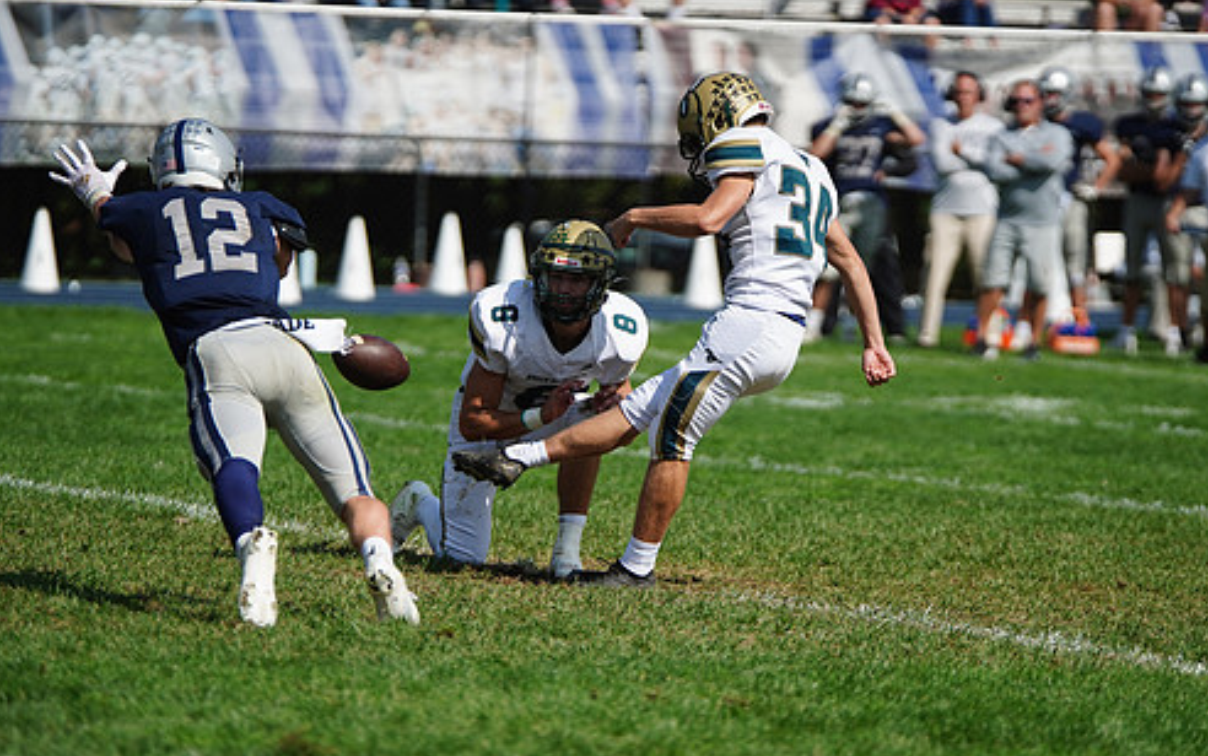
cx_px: 621
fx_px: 9255
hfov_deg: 7.5
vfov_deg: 4.7
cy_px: 389
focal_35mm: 281
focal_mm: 234
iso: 400
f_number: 2.8
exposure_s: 1/6400
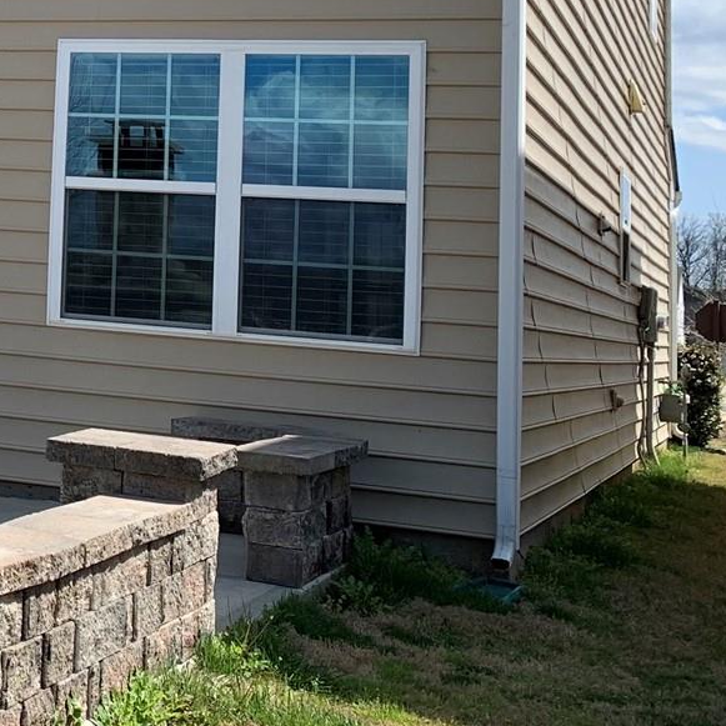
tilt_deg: +8.4
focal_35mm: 81
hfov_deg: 18.8
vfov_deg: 20.8
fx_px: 1922
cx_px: -367
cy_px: 26
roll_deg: -5.5
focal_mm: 4.25
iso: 25
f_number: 1.8
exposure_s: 1/1880
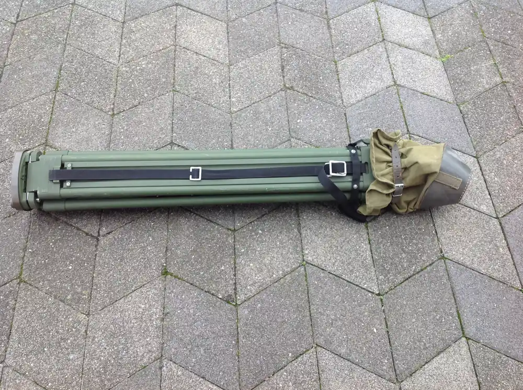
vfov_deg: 40.6
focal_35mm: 35
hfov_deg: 52.7
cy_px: 195
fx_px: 528
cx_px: 262
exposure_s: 1/340
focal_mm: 4.28
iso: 50
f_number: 2.4
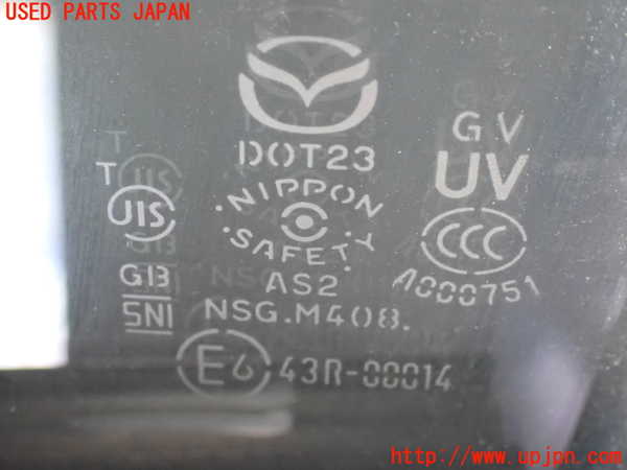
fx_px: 1286
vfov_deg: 20.7
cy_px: 235
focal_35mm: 71
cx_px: 314
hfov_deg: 27.4
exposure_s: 1/60
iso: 2000
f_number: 3.9
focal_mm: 12.73
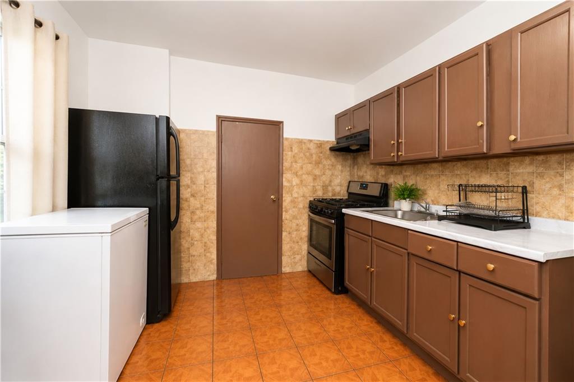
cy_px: 191
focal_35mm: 15
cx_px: 287
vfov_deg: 77.3
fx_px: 239
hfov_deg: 100.4
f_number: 7.1
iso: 2000
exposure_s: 1/80
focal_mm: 10
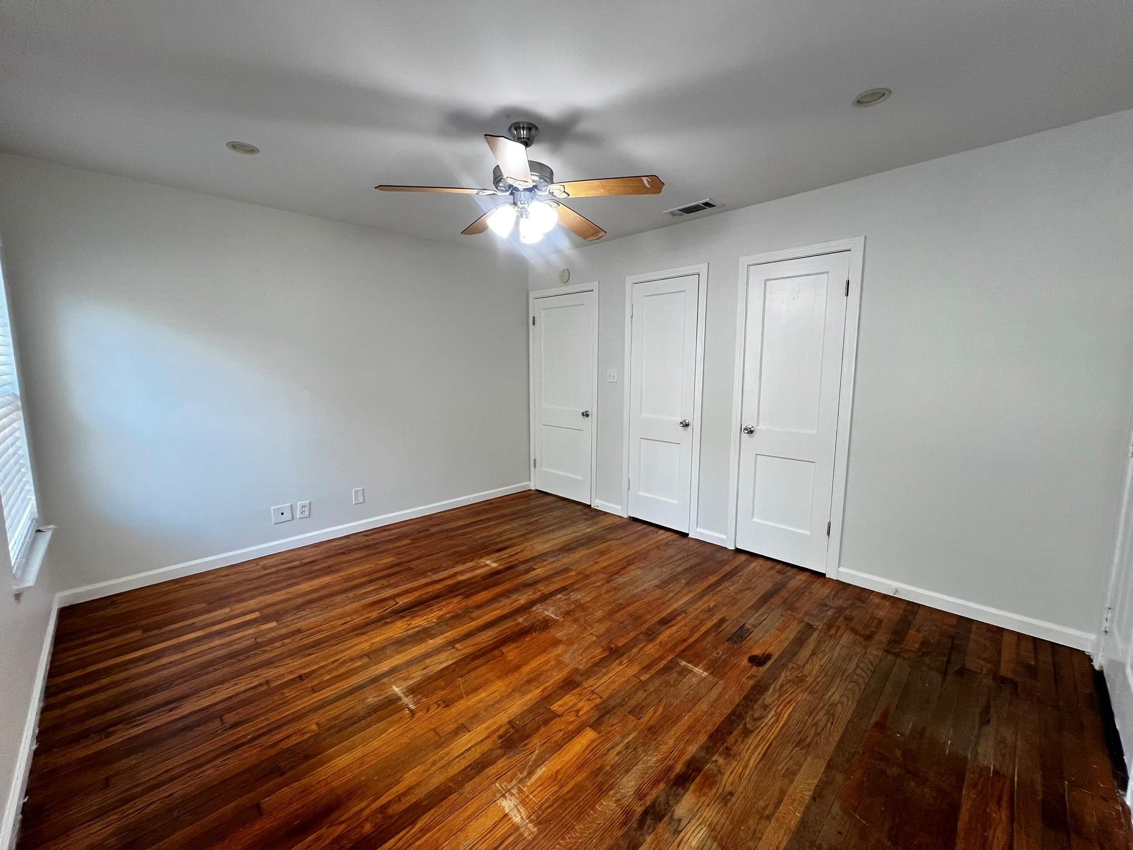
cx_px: 566
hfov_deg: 106.2
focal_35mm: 13
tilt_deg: -6.9
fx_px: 425
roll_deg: +0.3
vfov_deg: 89.9
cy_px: 425
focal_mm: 1.57
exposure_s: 1/60
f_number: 1.8
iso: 160
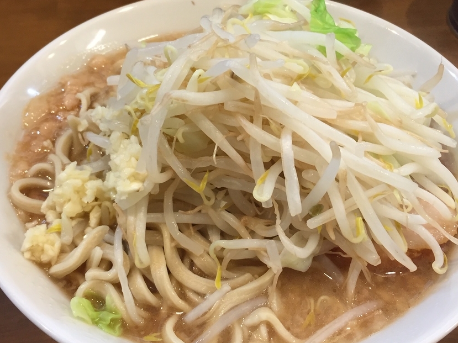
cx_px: 249
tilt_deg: -48.4
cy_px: 168
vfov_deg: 34.3
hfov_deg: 44.8
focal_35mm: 42
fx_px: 555
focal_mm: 4.15
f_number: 2.2
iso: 80
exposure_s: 1/30
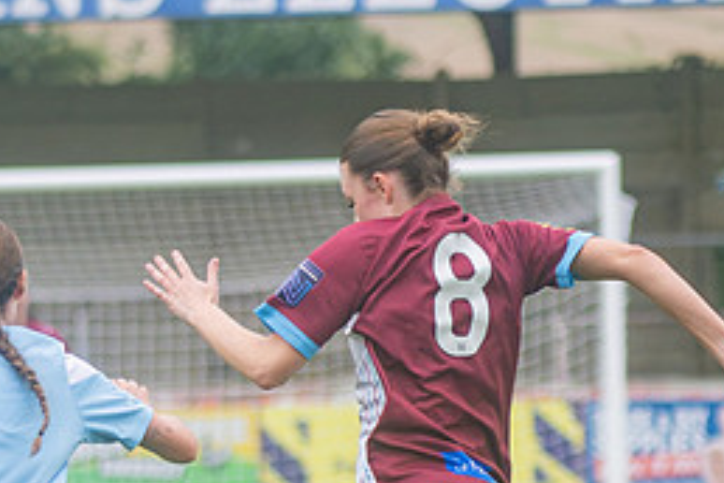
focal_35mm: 758
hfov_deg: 2.7
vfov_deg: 1.8
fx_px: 15243
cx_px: -40
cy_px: 607
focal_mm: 120
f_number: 2.8
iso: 400
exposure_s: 1/1600
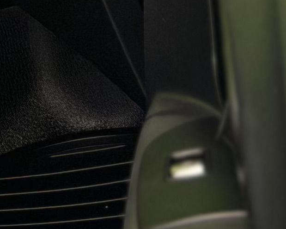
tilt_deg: -12.2
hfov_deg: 6.0
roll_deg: -0.4
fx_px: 2581
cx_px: -458
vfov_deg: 4.9
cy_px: -438
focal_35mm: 305
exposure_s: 1/60
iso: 125
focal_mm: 6.76
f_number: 1.78
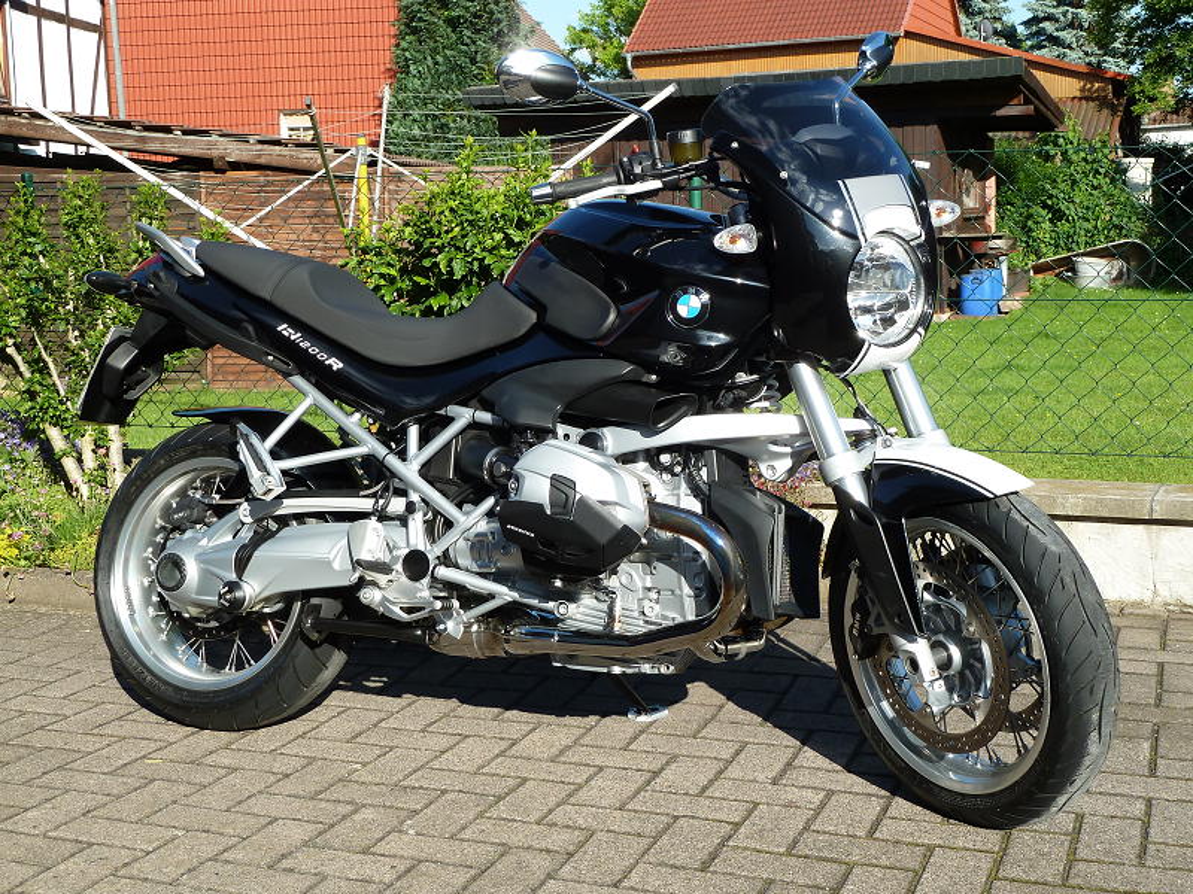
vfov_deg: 30.3
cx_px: 596
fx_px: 1654
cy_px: 447
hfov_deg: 39.7
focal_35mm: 48
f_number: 4
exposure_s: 1/250
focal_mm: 7.9
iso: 80
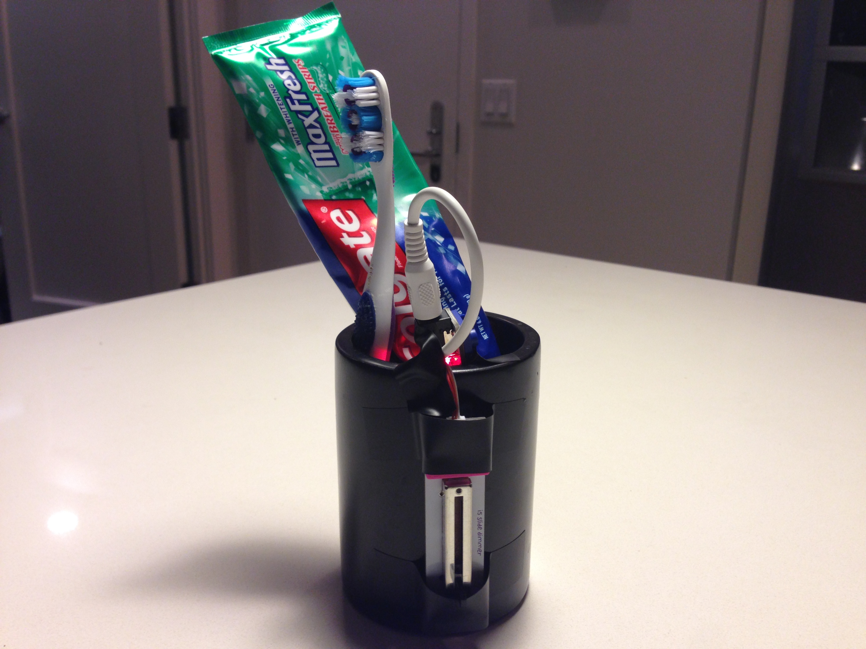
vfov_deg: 42.9
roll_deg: -0.8
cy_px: 324
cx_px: 433
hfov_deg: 55.4
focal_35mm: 33
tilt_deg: -16.4
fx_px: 826
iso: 64
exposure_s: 1/20
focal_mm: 4.12
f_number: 2.4
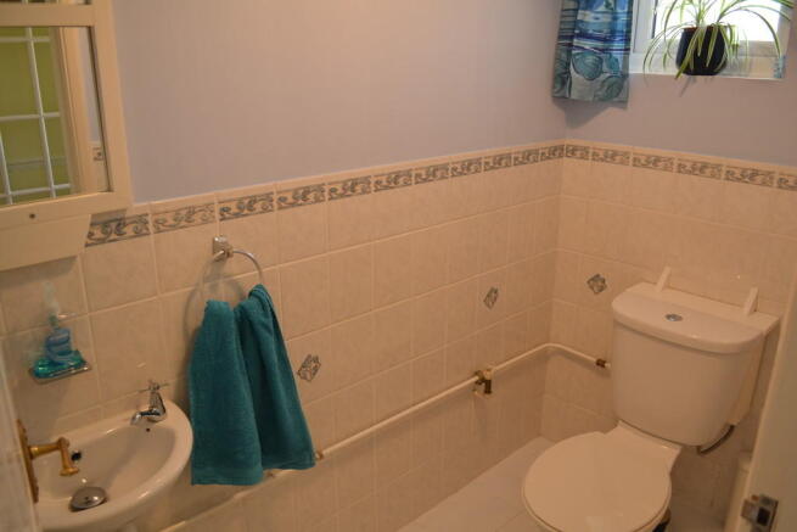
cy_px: 266
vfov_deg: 48.0
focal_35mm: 27
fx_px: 598
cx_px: 398
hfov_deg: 67.4
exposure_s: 1/60
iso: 400
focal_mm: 18
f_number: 3.8
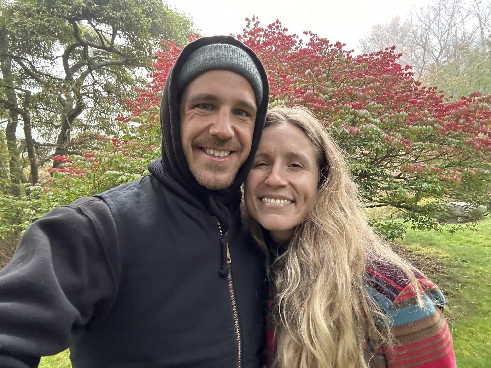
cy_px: 184
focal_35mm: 23
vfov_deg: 58.9
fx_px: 326
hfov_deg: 73.9
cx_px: 246
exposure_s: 1/60
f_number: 1.9
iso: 250
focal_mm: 2.69
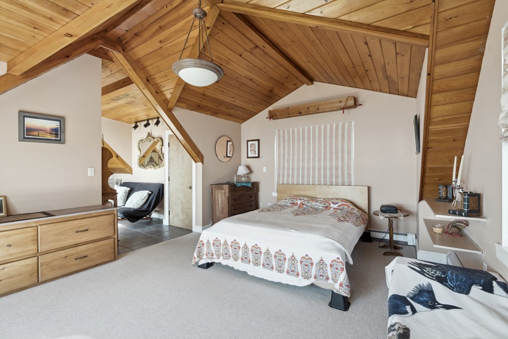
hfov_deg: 96.7
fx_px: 226
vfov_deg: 73.8
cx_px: 254
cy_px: 170
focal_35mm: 16
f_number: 8
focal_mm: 16
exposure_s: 1/20
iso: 250
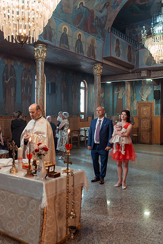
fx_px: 238
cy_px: 122
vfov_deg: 54.4
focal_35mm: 35
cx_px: 82
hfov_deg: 37.9
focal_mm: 35
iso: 1600
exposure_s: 1/200
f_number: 2.8
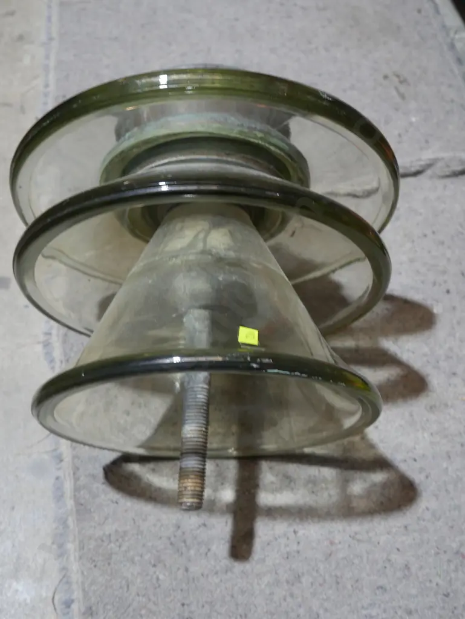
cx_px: 232
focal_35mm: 40
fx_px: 716
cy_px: 310
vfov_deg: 46.8
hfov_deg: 36.0
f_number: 4.5
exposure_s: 1/60
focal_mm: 20
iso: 800
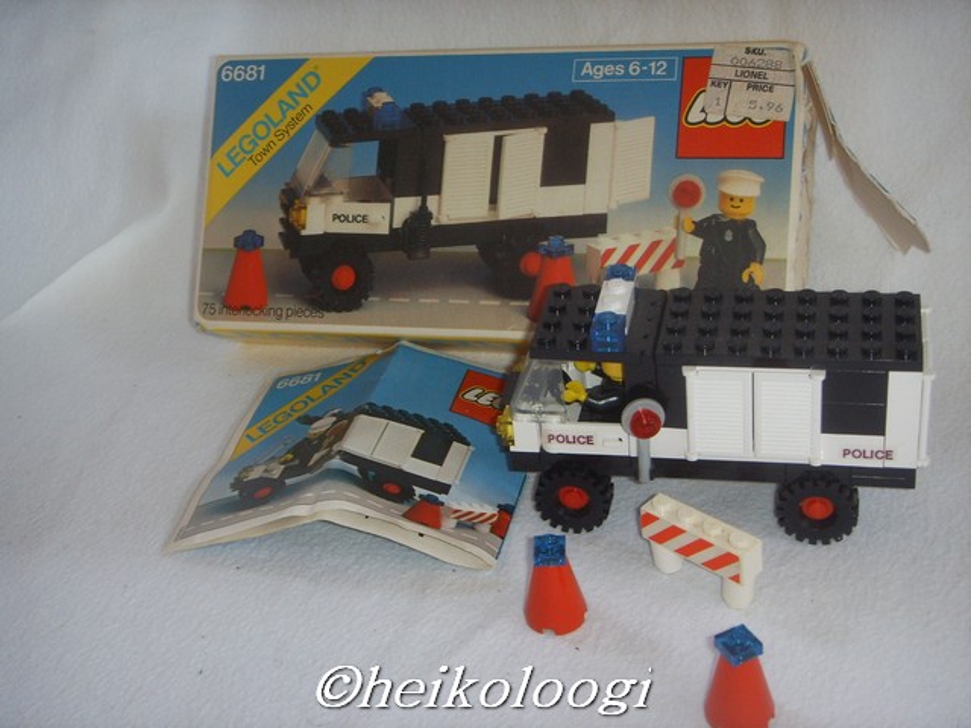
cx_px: 486
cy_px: 364
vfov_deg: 29.1
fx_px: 1403
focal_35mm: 50
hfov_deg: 38.2
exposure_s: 1/45
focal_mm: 8.8
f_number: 3.8
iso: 100
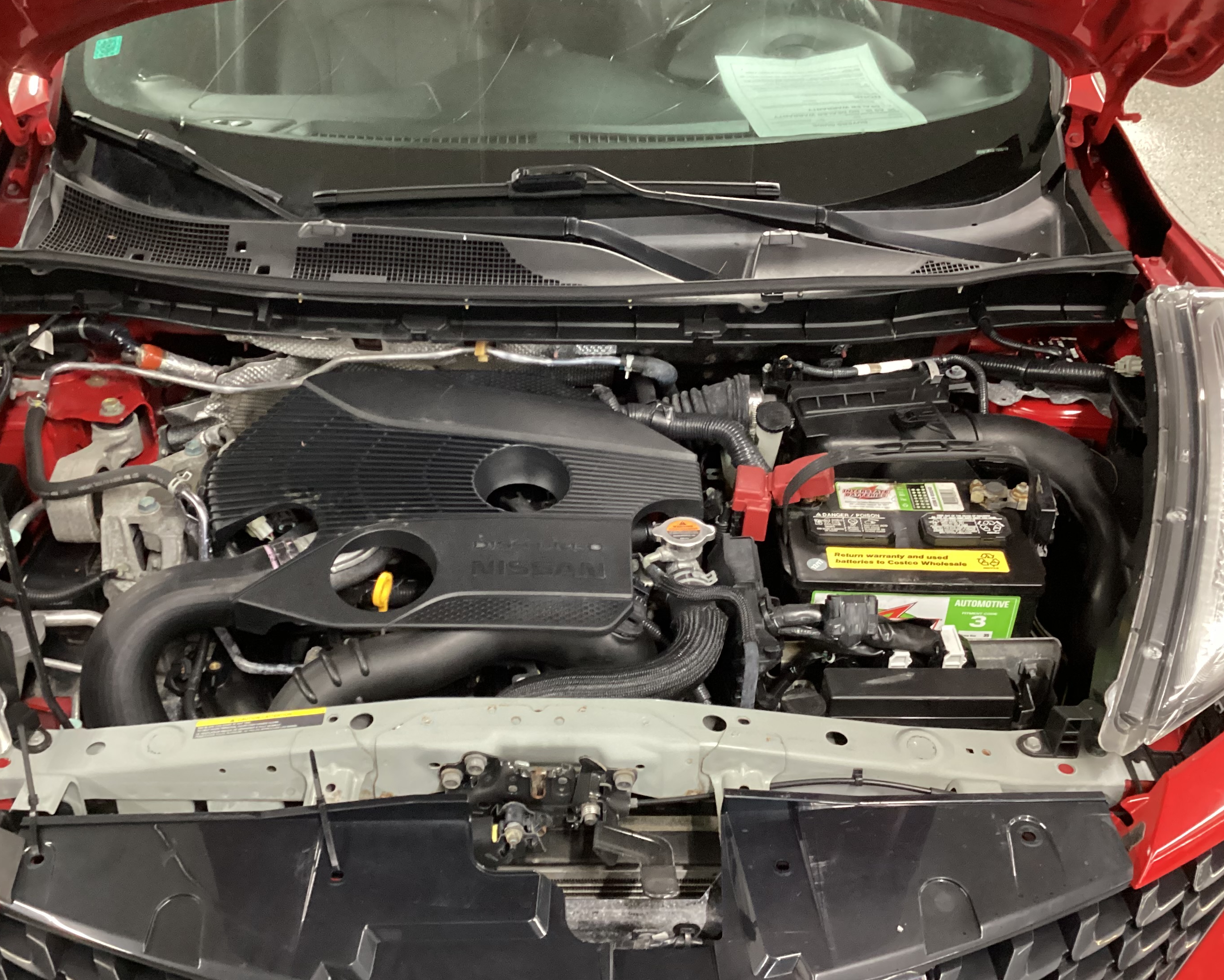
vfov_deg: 41.1
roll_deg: +0.8
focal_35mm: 36
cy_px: 520
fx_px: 1304
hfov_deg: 50.2
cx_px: 537
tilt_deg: -36.0
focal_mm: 3.3
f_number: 2.4
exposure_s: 1/25
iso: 500
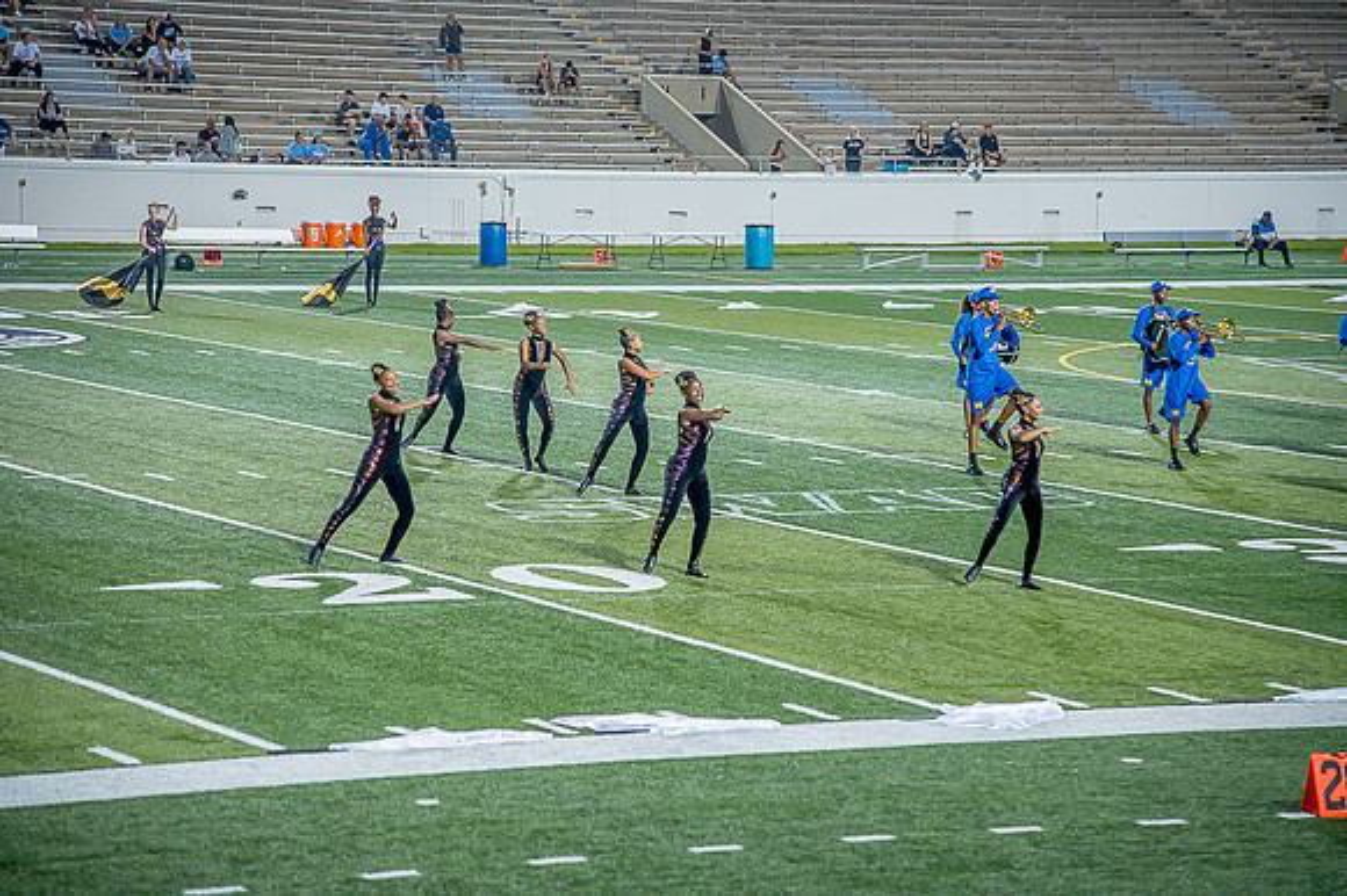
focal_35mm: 120
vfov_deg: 11.4
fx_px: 4487
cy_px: 448
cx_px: 674
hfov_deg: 17.1
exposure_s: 1/200
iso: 2000
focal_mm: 120
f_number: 4
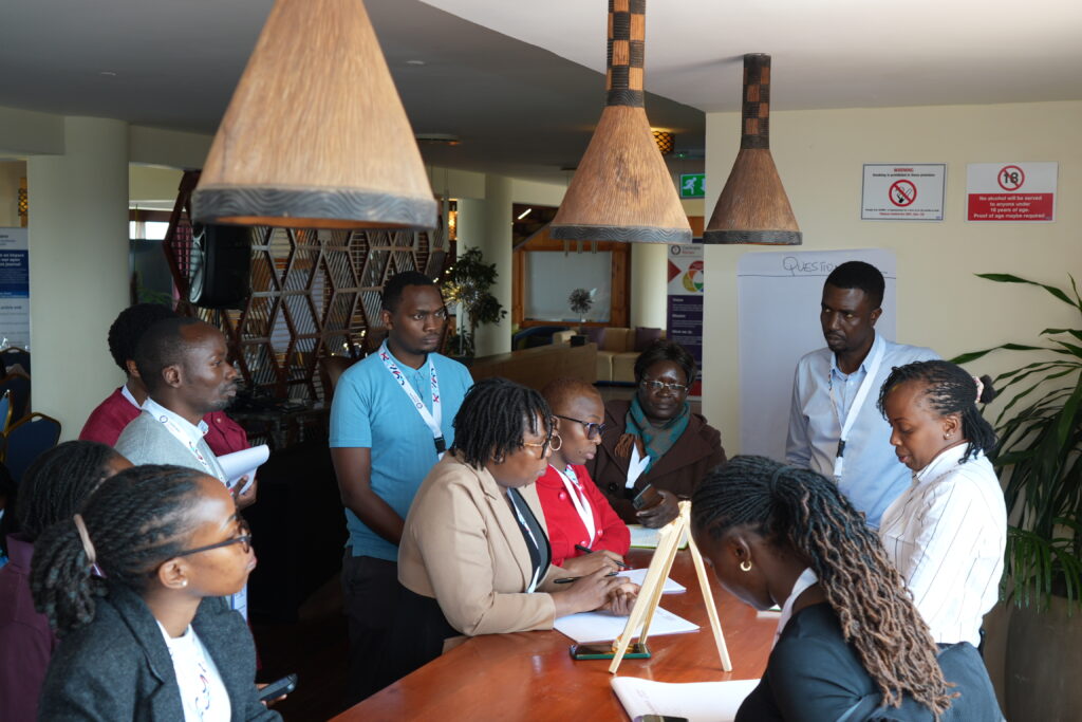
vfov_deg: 31.9
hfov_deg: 46.4
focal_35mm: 42
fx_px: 1262
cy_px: 361
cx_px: 541
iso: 200
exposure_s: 1/60
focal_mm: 28
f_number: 4
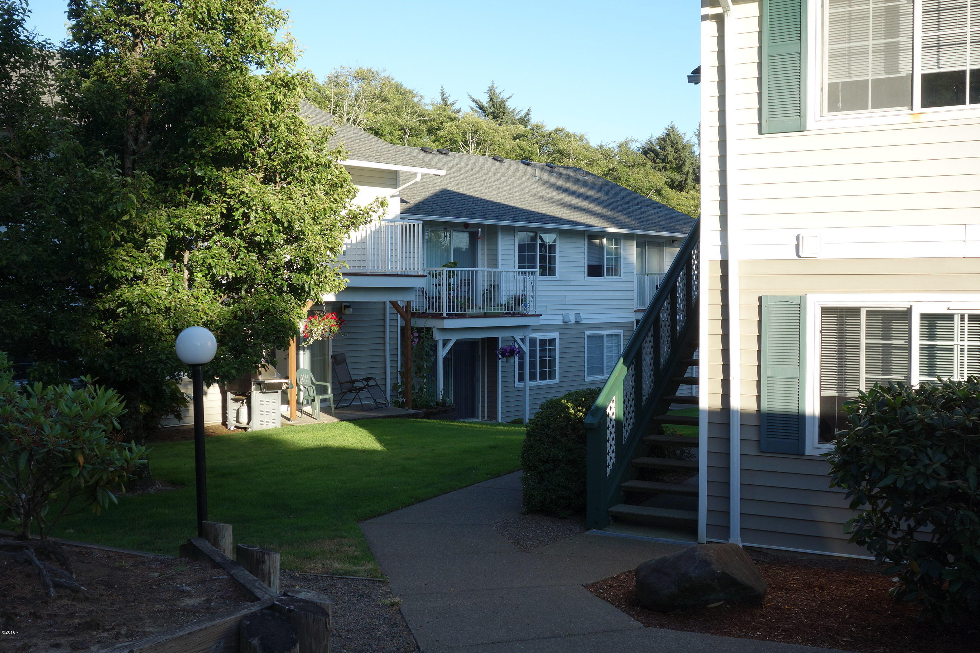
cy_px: 326
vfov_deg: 35.1
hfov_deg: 50.7
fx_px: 1034
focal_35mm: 38
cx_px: 490
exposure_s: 1/200
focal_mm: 14.23
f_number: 5.6
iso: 125
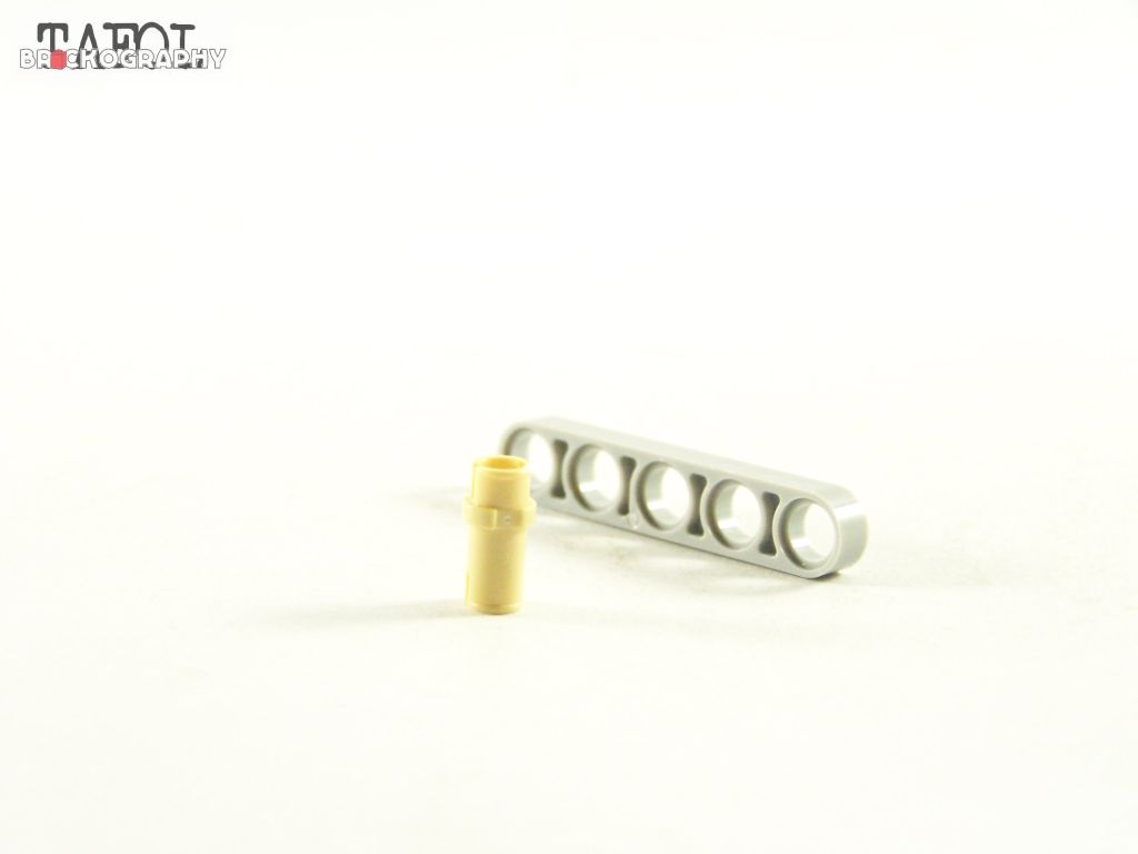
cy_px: 427
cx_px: 569
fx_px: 3090
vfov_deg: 15.7
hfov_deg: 20.9
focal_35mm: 94
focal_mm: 15.6
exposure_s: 1/60
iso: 400
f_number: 3.2
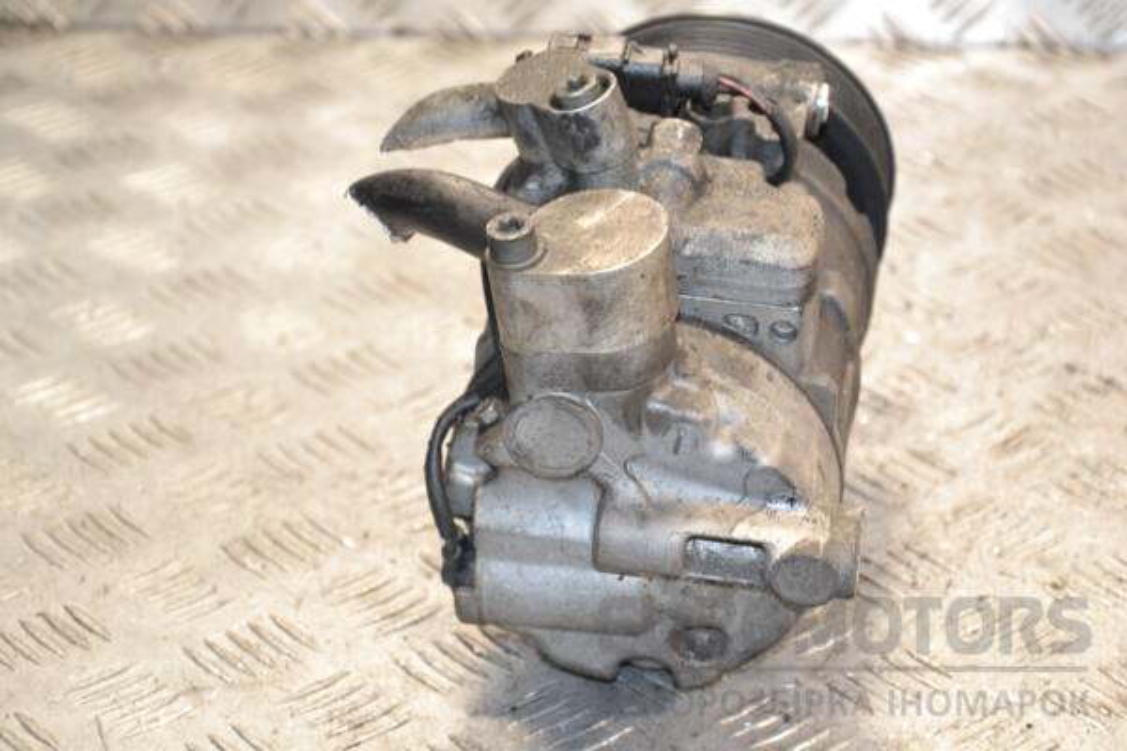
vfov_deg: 12.2
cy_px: 376
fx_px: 3522
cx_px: 564
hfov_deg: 18.2
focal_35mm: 112
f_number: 5.3
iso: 800
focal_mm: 75
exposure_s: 1/60
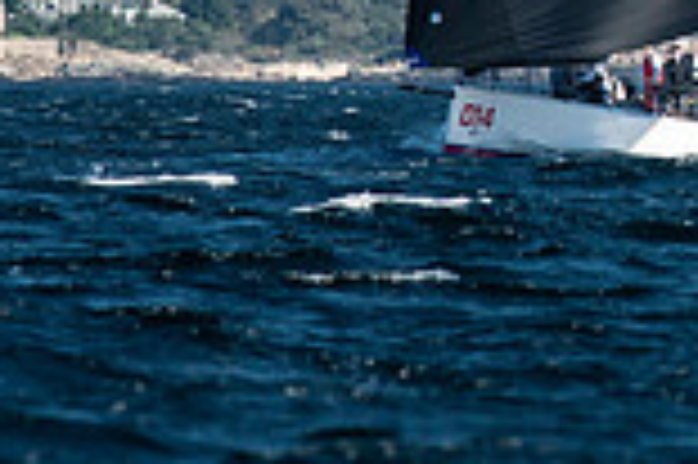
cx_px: 1104
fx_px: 34030
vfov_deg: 0.8
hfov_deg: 1.2
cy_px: -407
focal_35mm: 1757
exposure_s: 1/2500
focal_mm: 300
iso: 320
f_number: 5
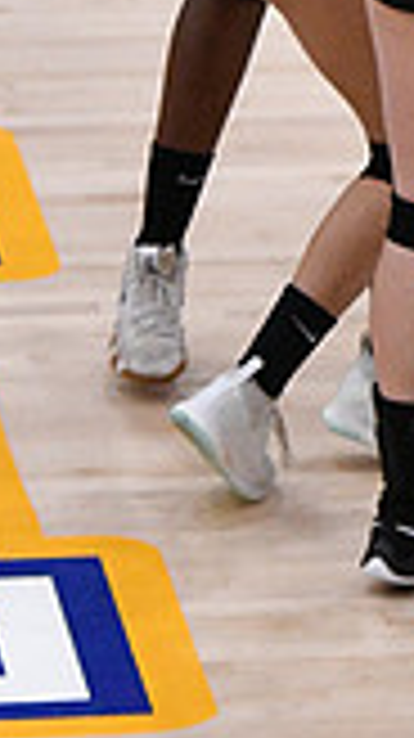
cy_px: -531
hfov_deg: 1.9
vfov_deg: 3.3
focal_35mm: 646
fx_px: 12633
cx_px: 632
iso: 6400
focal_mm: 116
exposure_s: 1/1250
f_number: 3.2
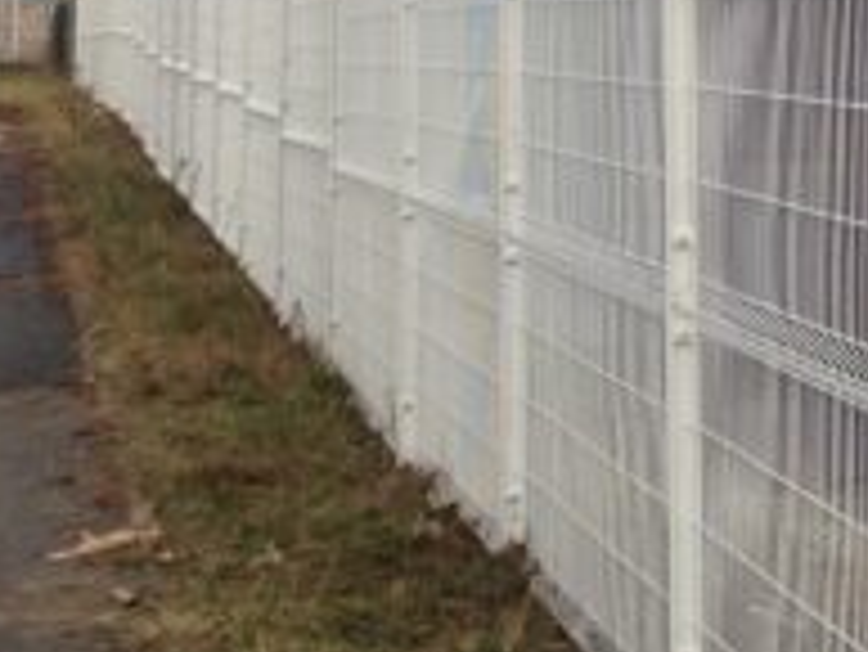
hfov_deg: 13.5
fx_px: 3638
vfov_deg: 9.7
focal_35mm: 145
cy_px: -517
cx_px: 670
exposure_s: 1/280
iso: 50
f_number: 2.4
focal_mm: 4.28
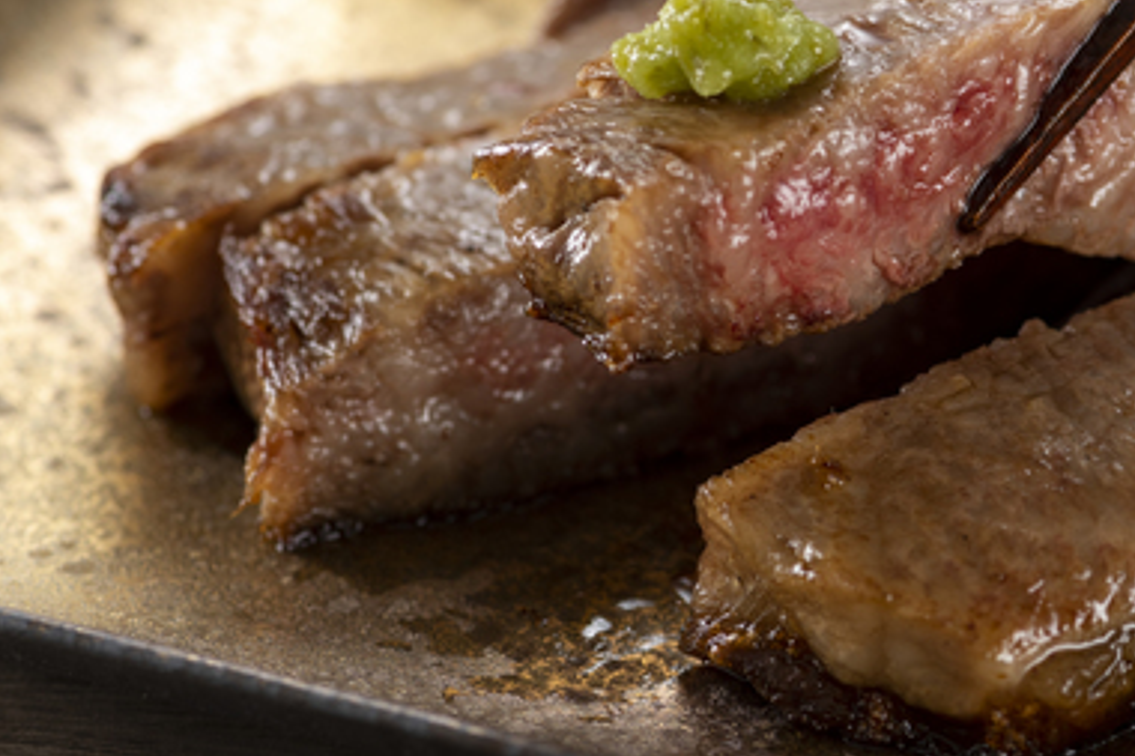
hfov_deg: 11.6
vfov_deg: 7.8
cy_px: 372
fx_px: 5578
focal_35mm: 177
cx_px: 905
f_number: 8
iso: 100
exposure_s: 1/125
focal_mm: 105
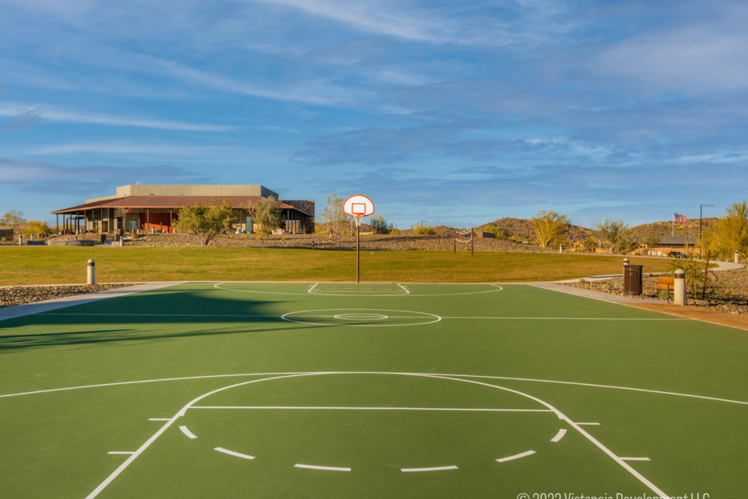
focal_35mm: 30
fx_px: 623
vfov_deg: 43.6
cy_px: 259
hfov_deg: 61.9
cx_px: 351
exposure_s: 1/30
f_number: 11
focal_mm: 27
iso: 125
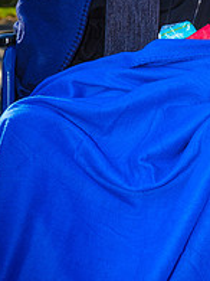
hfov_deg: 8.0
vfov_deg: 10.7
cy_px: 63
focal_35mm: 184
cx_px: 210
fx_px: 1490
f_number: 5.6
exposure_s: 1/400
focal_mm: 55.1
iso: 400
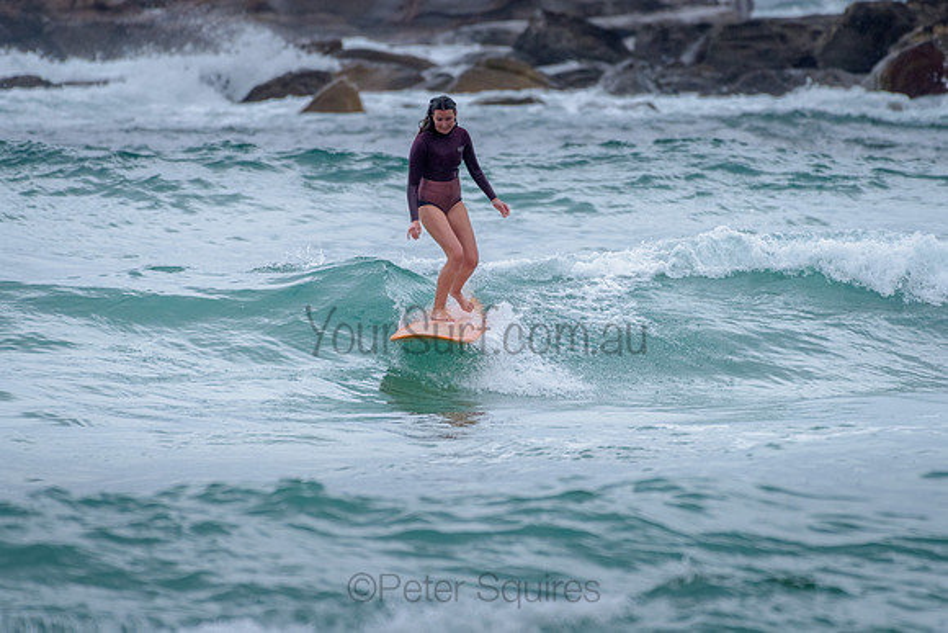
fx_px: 16151
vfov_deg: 2.2
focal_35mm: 613
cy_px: 290
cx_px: 497
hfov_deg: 3.4
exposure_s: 1/2000
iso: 1250
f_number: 5.6
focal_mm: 500
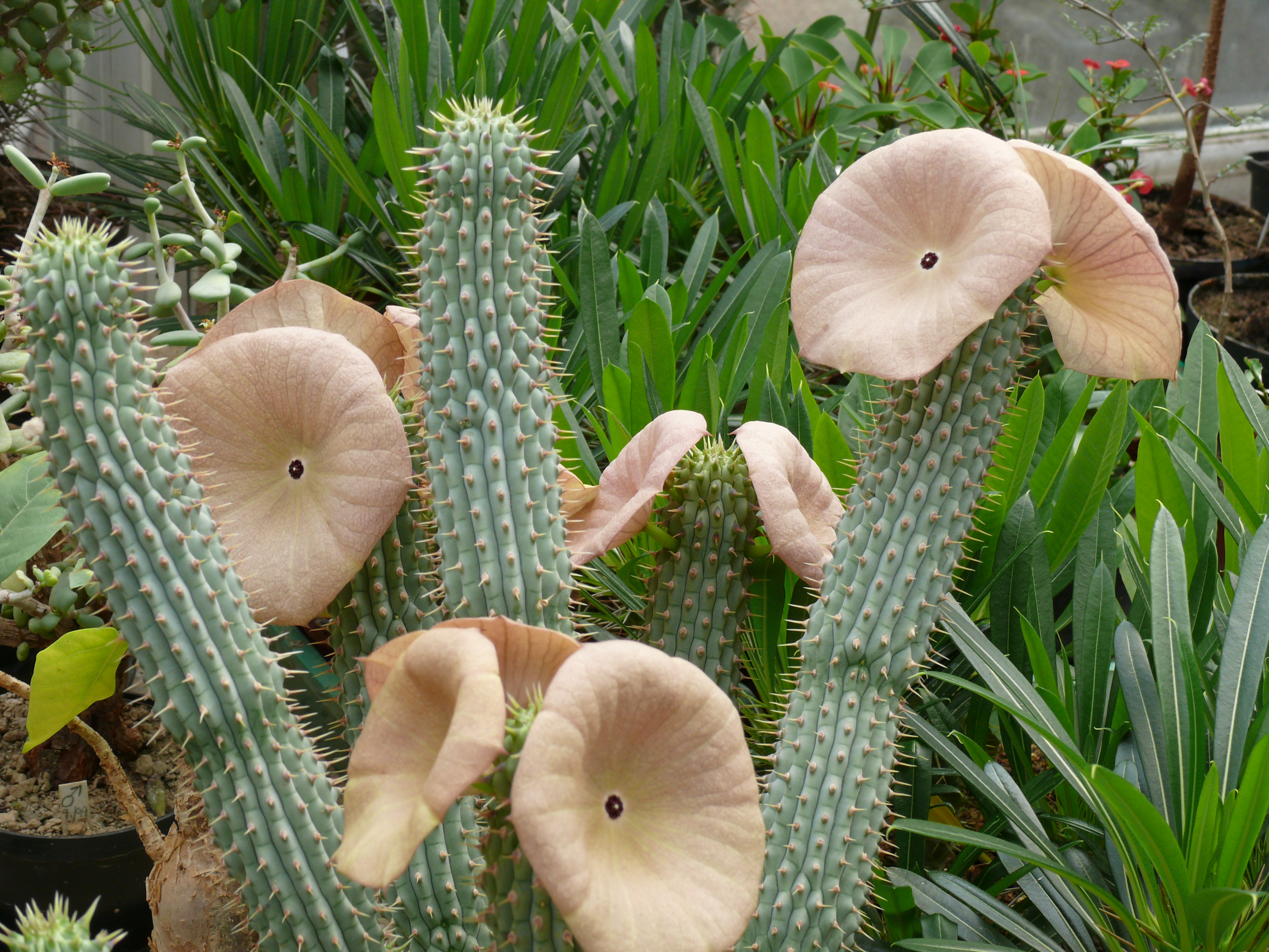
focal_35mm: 84
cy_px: 476
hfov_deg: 23.3
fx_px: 3079
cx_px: 634
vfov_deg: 17.6
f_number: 5.6
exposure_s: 1/60
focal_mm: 17.7
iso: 100
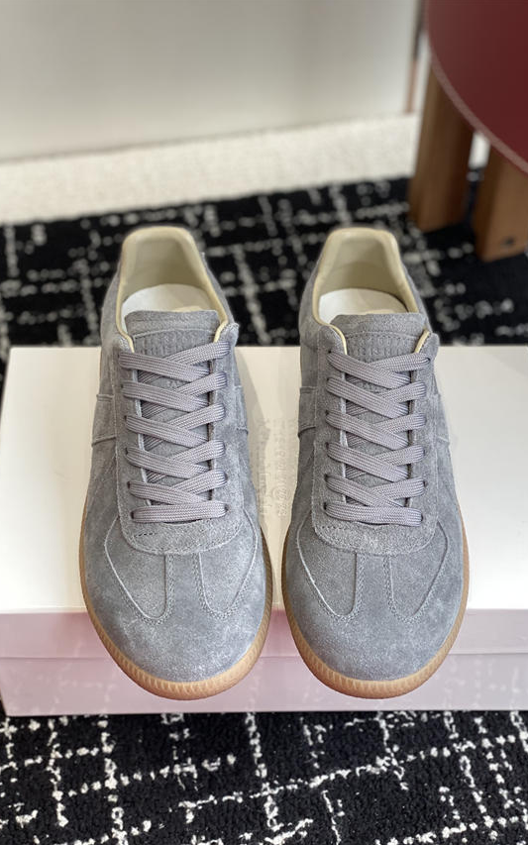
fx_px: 1290
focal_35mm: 56
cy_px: 427
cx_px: 275
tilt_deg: -48.1
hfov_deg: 23.1
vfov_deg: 36.3
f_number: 2
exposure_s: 1/122
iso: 50
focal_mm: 6
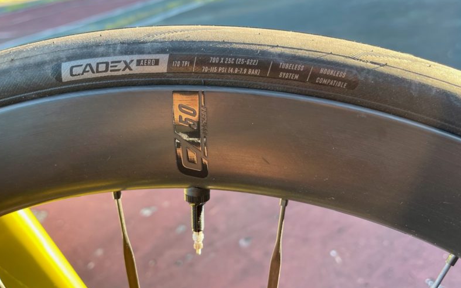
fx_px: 352
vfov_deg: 44.5
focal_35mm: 28
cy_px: 134
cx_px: 230
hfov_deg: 66.5
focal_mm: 5.1
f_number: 1.6
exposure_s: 1/121
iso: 64
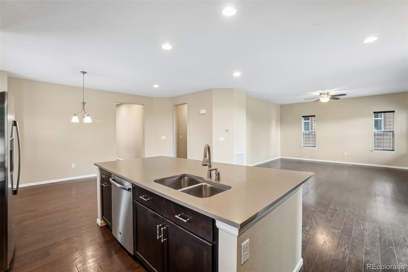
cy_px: 136
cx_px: 204
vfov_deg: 77.3
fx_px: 170
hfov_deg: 100.4
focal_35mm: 15
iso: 400
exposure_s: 1/6
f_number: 8
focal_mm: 10
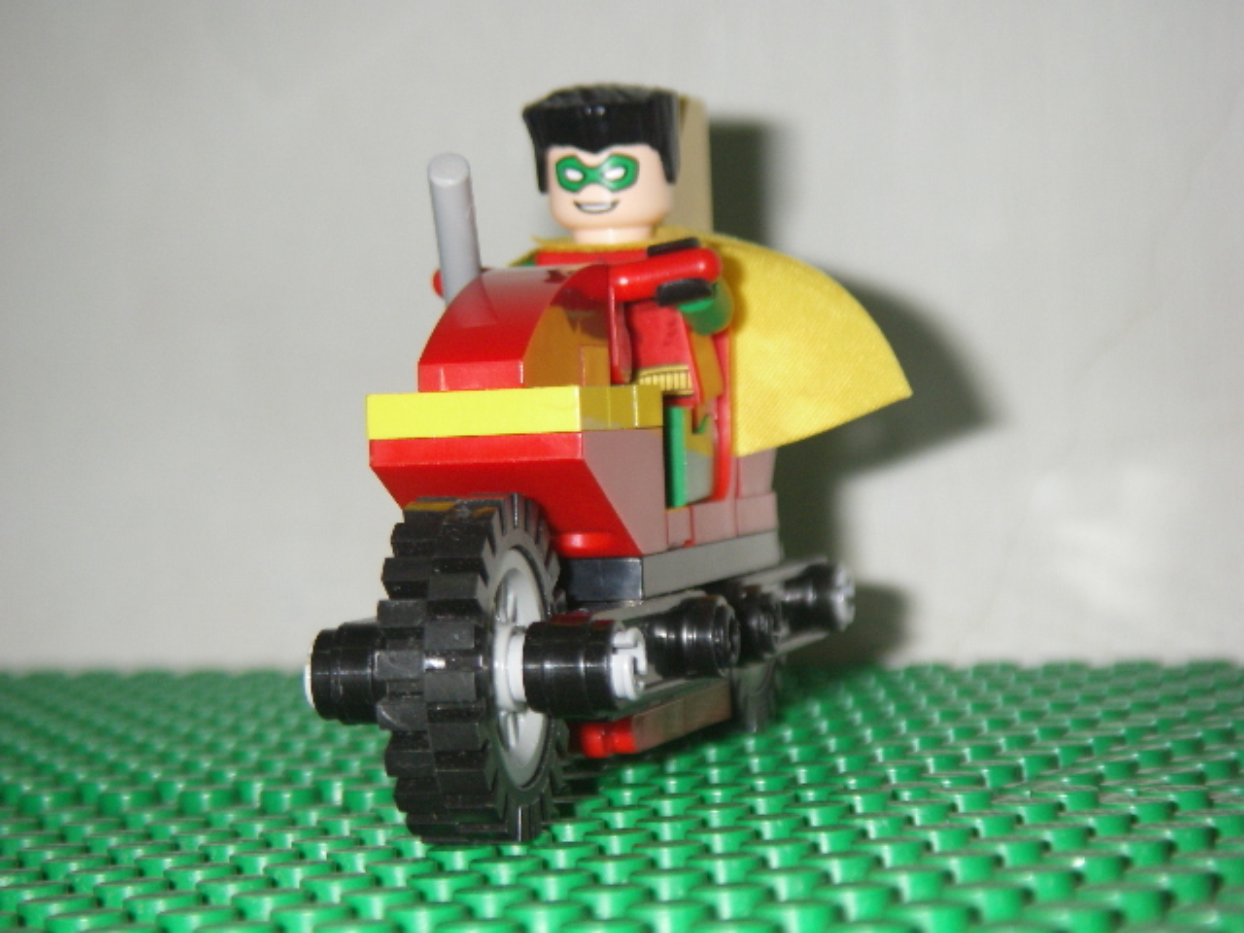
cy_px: 466
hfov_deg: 20.2
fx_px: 3486
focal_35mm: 97
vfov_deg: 15.2
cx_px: 622
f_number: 3.9
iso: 160
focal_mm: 16
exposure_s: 1/80
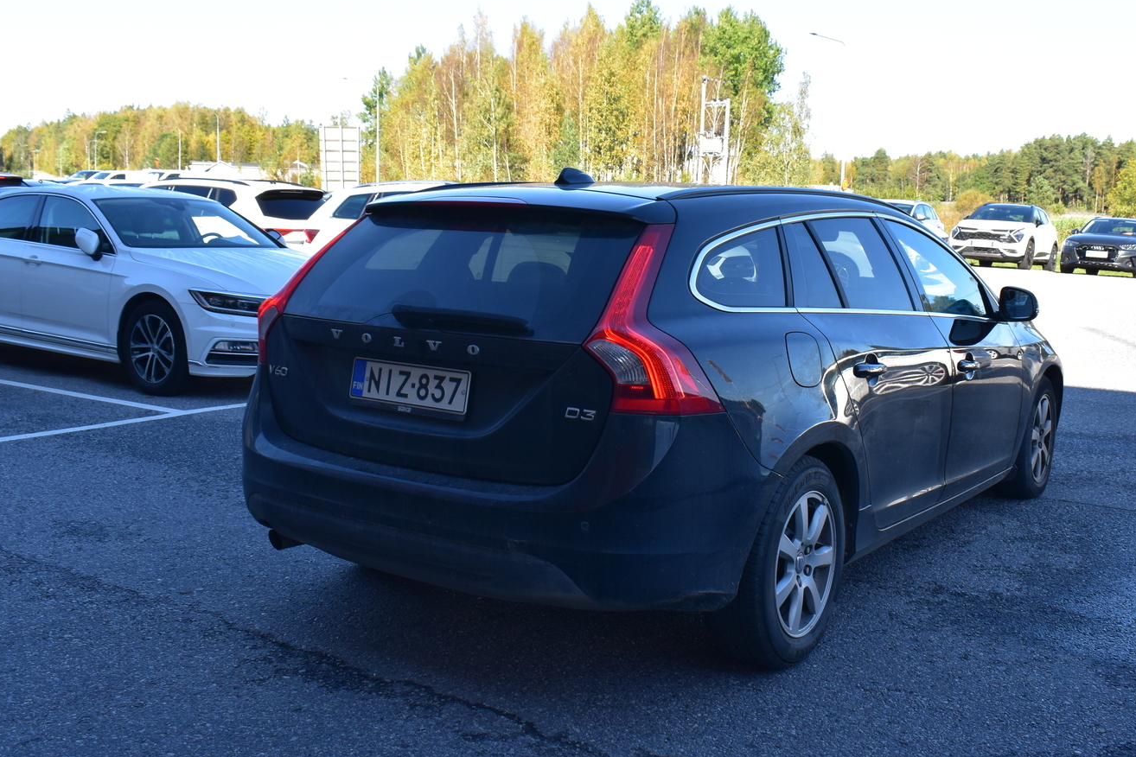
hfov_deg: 51.8
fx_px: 1167
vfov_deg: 35.9
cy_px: 357
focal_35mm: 37
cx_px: 624
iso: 400
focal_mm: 20
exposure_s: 1/250
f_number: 9.5
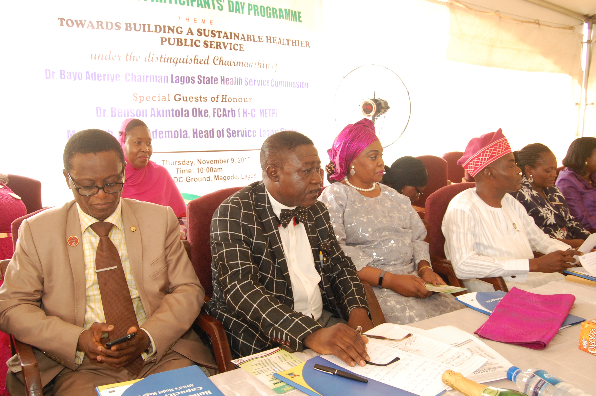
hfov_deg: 62.0
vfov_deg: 43.5
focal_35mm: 30
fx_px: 496
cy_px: 198
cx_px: 298
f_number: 5.6
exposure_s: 1/60
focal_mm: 20
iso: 800
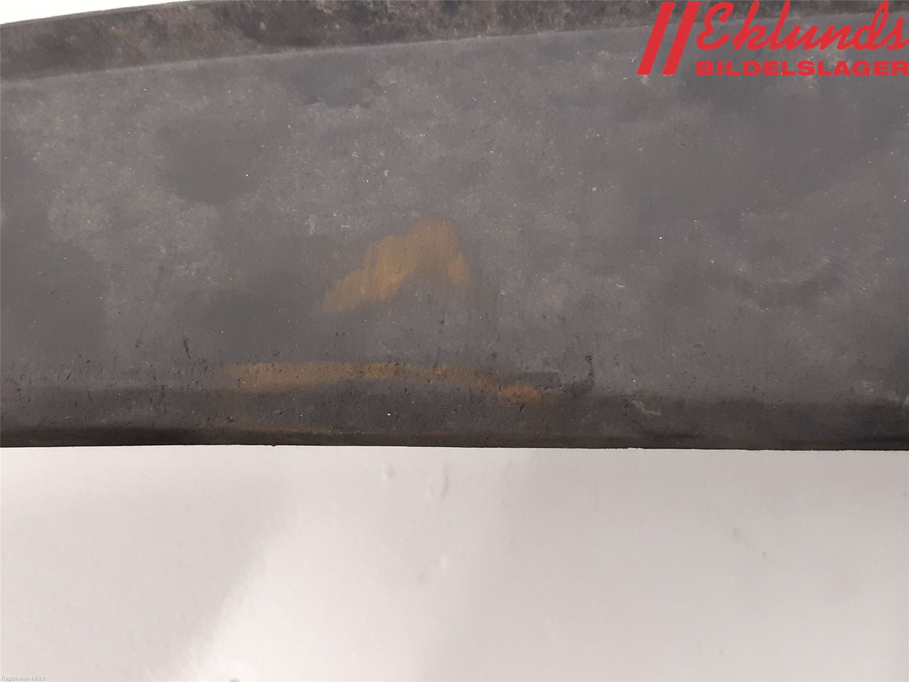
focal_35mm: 26
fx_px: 683
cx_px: 454
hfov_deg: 67.3
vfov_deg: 53.1
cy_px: 341
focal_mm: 3.93
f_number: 1.7
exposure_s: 1/33
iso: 250
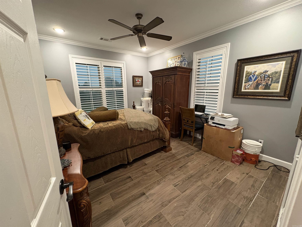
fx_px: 122
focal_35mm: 14
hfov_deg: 102.1
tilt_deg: -11.5
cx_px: 151
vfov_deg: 85.7
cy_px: 114
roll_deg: +1.0
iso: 500
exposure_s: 1/60
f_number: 2.2
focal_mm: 2.22
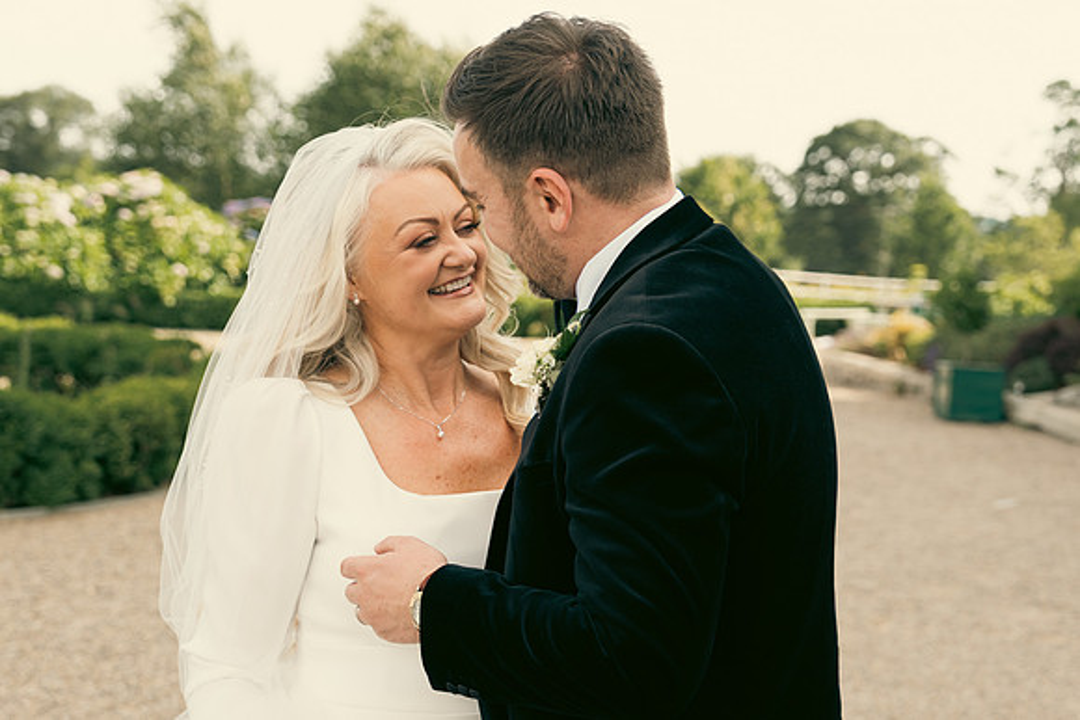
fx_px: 2070
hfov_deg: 29.2
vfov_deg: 19.7
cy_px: 360
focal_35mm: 69
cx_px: 540
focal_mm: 46
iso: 125
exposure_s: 1/400
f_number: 3.5
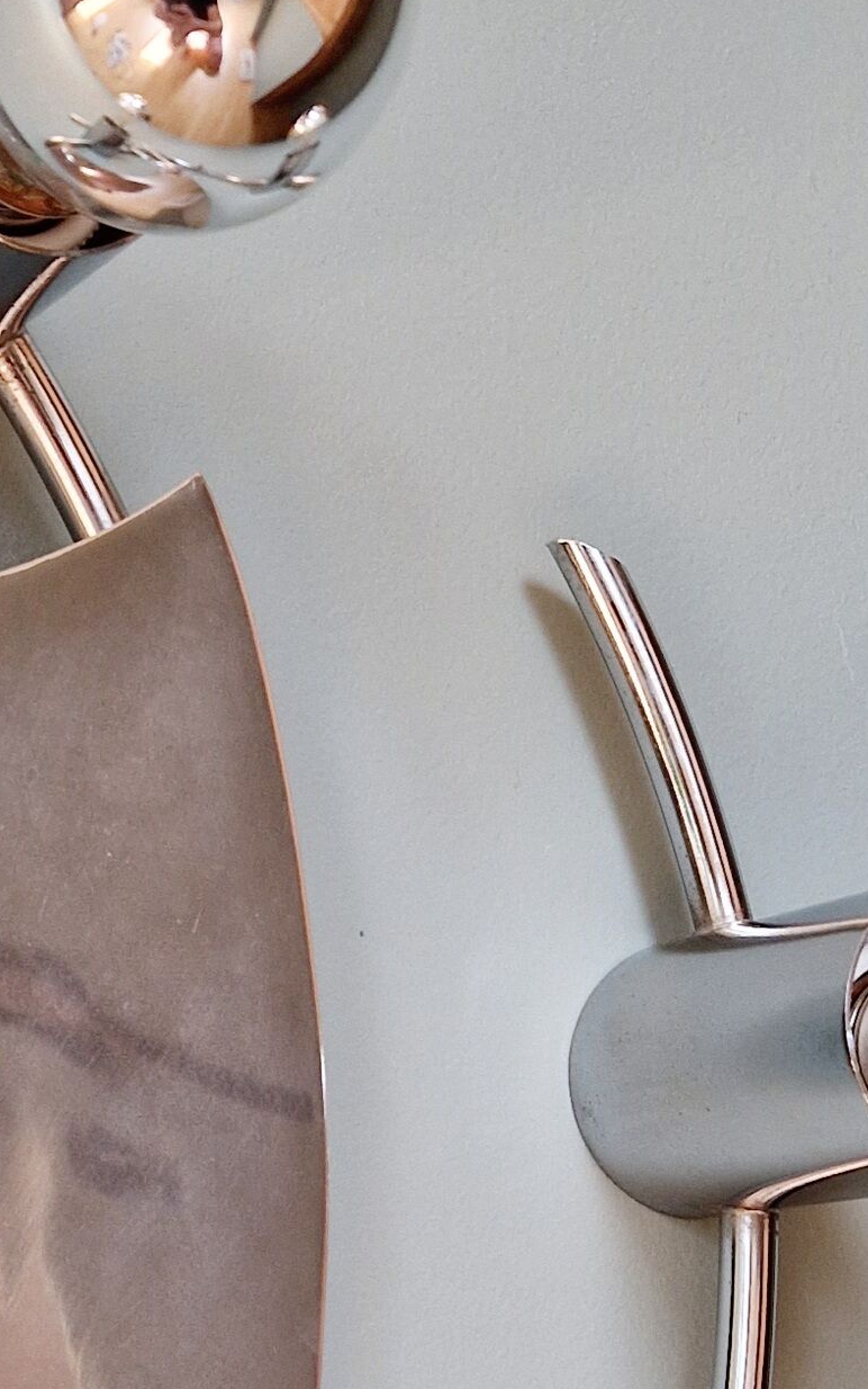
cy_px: 1229
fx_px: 2988
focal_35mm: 79
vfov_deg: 25.4
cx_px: -66
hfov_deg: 16.1
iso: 160
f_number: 1.8
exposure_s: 1/182
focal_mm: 5.4
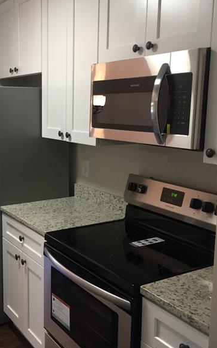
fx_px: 388
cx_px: 57
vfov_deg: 48.2
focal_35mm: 41
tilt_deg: -7.2
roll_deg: -0.4
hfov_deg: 30.8
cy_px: 167
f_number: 2.2
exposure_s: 1/30
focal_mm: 4.15
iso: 64
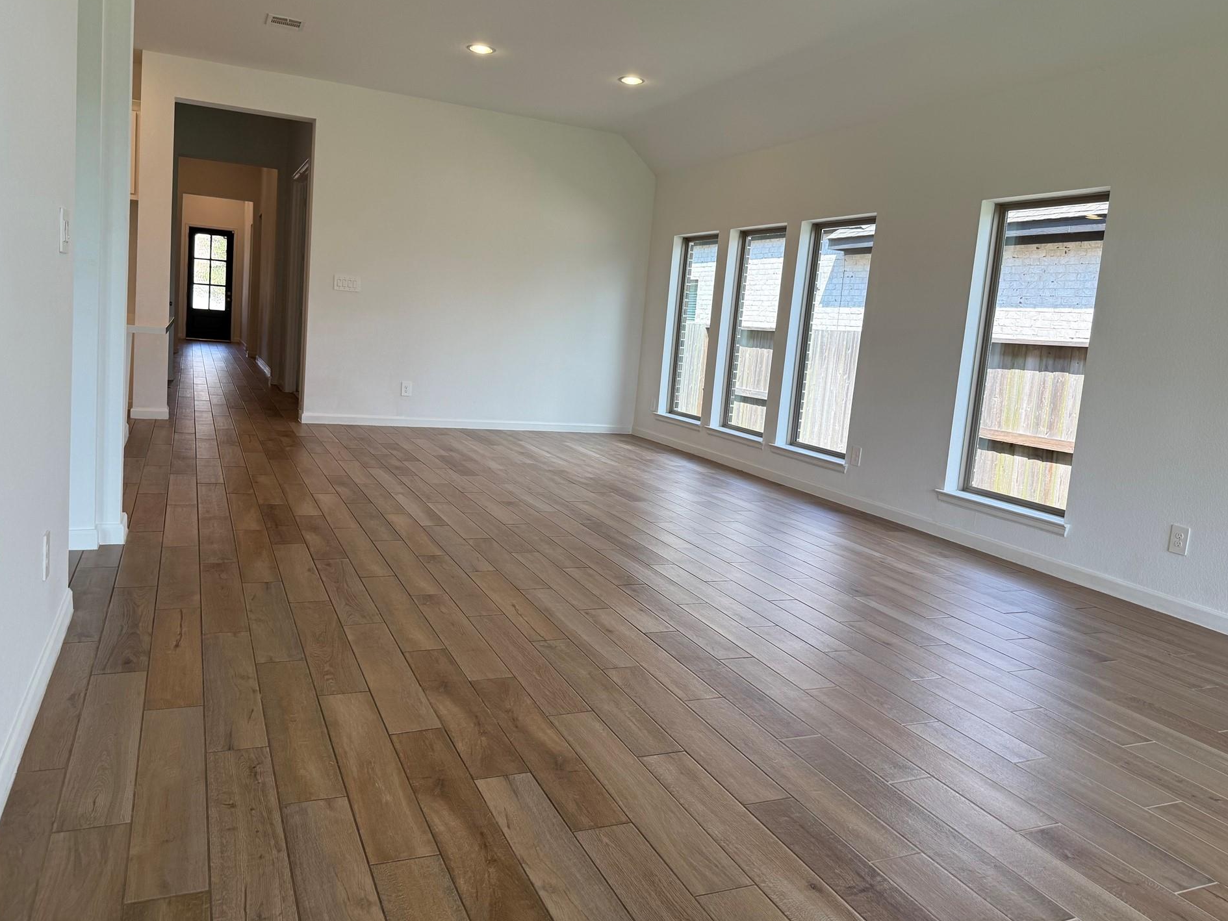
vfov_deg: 53.0
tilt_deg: -6.1
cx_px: 607
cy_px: 427
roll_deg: -4.6
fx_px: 922
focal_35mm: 26
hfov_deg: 67.3
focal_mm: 6.76
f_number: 1.78
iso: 100
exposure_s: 1/543
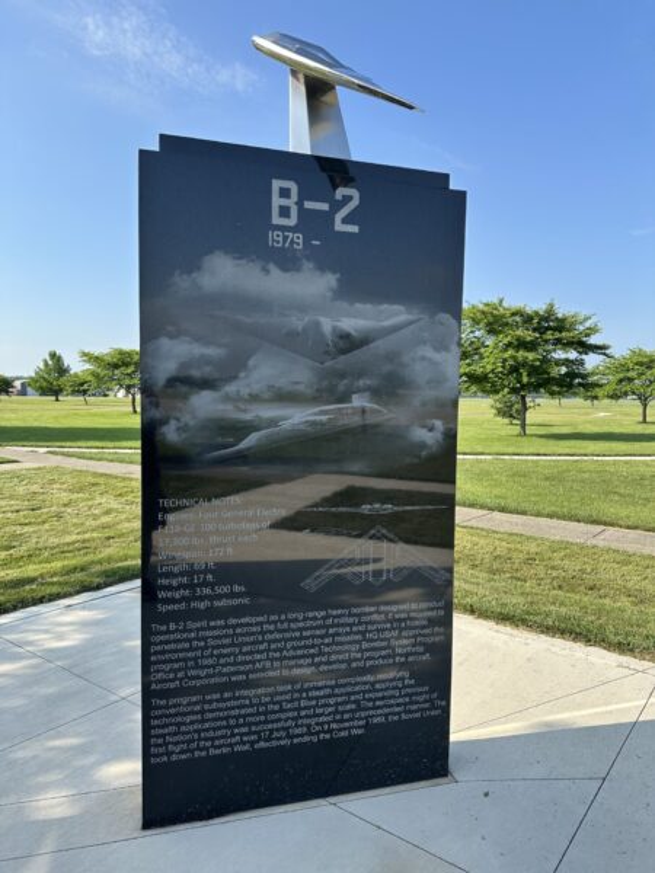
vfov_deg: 71.6
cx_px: 328
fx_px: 606
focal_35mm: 24
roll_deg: -1.0
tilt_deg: -3.4
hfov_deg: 56.8
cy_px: 436
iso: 80
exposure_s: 1/2252
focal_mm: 6.86
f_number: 1.78
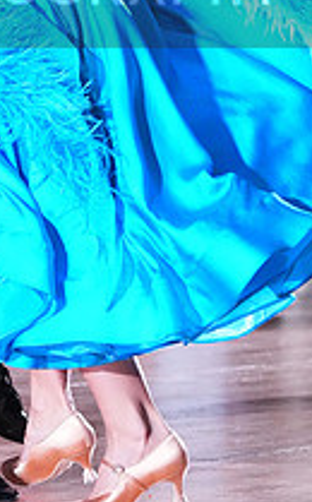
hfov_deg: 3.2
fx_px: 5611
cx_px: -11
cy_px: -31
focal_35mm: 411
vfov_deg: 5.1
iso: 10000
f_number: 5
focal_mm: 145
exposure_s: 1/400
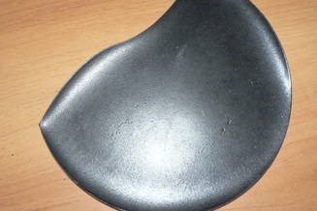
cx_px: 166
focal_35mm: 41
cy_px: 92
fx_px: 361
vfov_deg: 32.6
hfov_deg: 47.4
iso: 100
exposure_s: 1/60
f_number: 2.8
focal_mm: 6
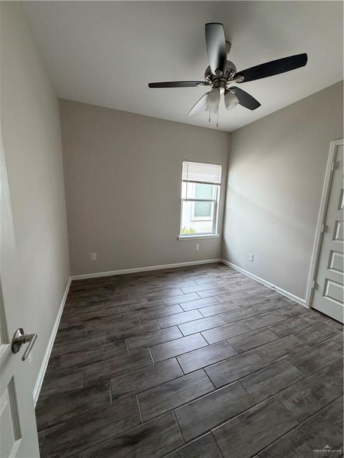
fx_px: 186
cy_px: 229
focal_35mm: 14
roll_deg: -1.4
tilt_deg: -9.5
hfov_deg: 85.7
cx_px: 172
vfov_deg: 102.1
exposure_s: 1/100
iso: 320
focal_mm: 2.22
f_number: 2.2
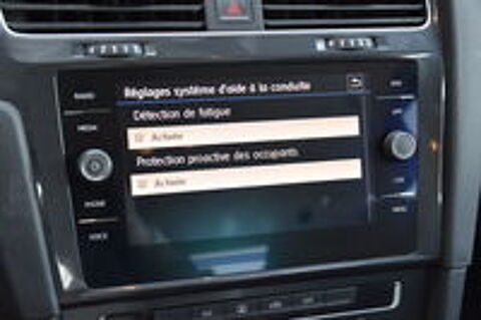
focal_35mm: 52
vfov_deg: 25.7
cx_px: 240
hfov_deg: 37.9
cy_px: 160
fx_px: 701
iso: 560
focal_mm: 35
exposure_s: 1/60
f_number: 4.2
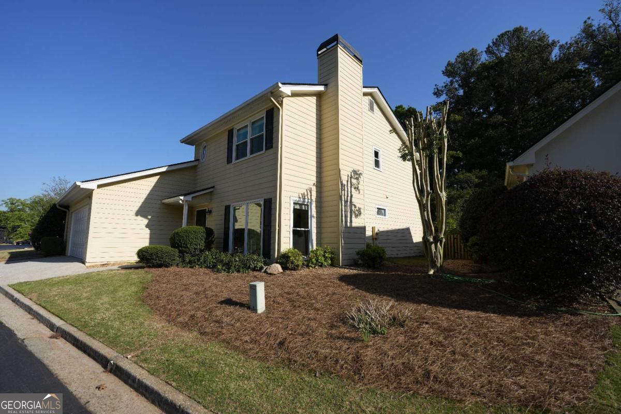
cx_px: 310
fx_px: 276
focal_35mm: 16
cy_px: 207
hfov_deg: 96.7
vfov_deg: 73.7
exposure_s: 1/2500
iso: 100
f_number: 2.8
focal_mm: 16
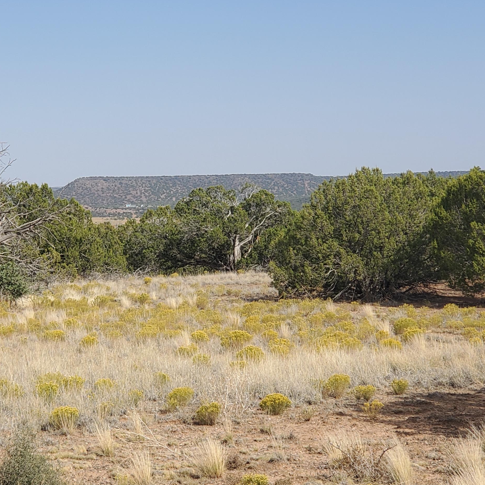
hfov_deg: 23.2
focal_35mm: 74
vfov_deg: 23.3
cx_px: 159
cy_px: 208
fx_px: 1173
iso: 50
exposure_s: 1/788
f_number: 2.4
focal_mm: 6
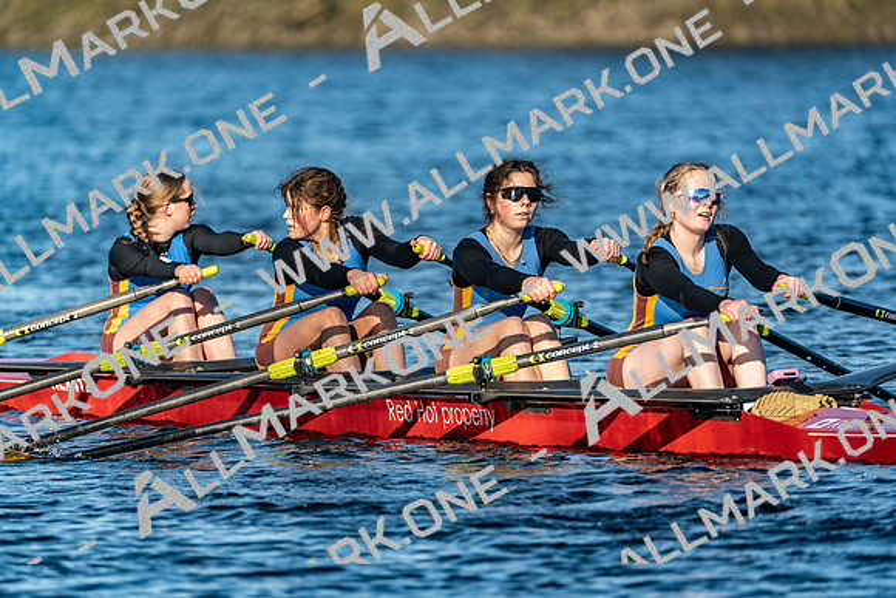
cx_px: 448
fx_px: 12447
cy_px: 299
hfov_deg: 4.1
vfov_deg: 2.8
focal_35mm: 500
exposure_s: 1/2000
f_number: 6.3
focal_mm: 500
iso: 500
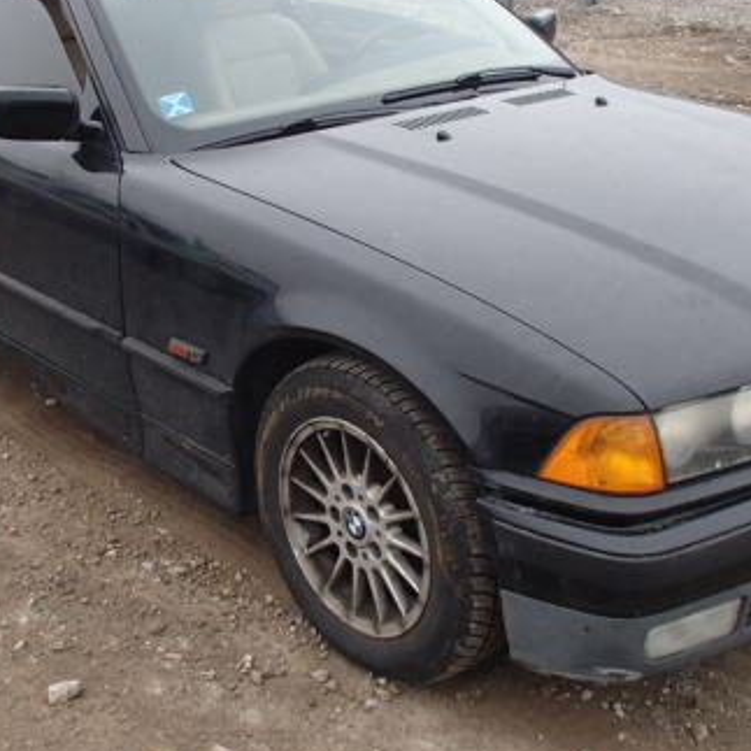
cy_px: 263
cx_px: 346
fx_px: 1203
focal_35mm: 49
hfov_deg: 34.7
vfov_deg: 34.4
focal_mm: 5
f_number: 3.9
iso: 100
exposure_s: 1/125
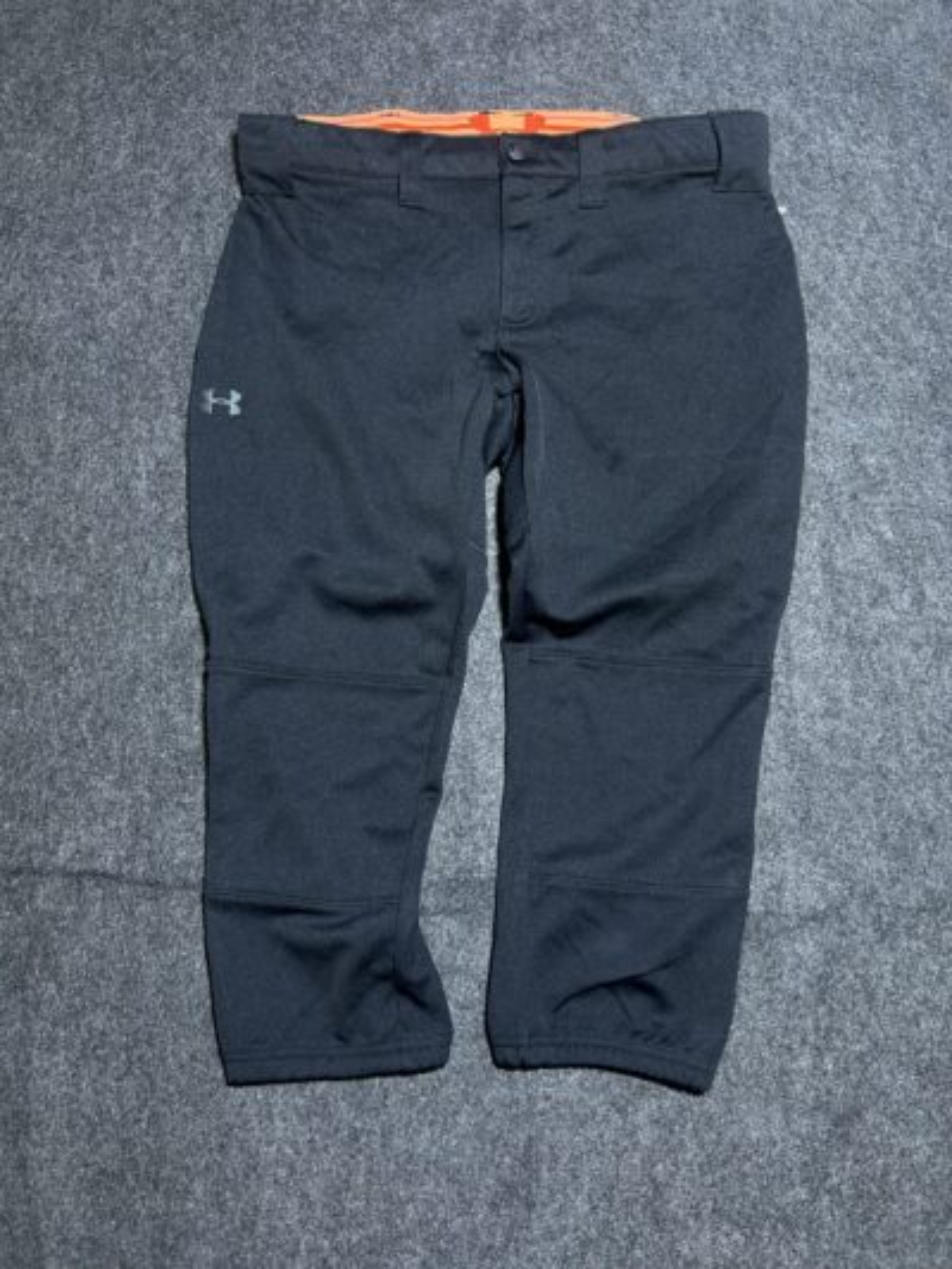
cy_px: 634
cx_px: 476
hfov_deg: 53.1
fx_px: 953
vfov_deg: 67.3
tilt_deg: -56.1
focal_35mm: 26
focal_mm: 5.7
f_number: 1.5
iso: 160
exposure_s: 1/50
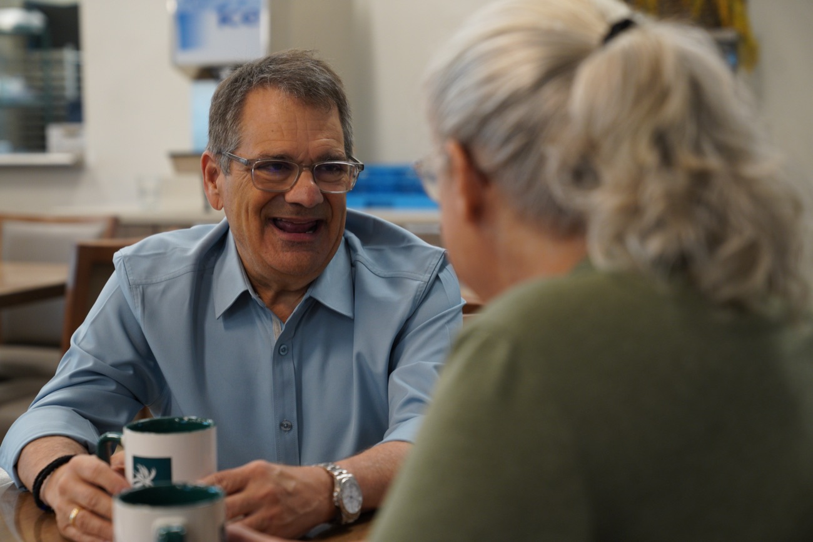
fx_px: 1581
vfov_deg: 19.5
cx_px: 406
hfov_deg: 28.8
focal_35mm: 70
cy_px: 271
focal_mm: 70
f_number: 3.5
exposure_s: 1/160
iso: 1250
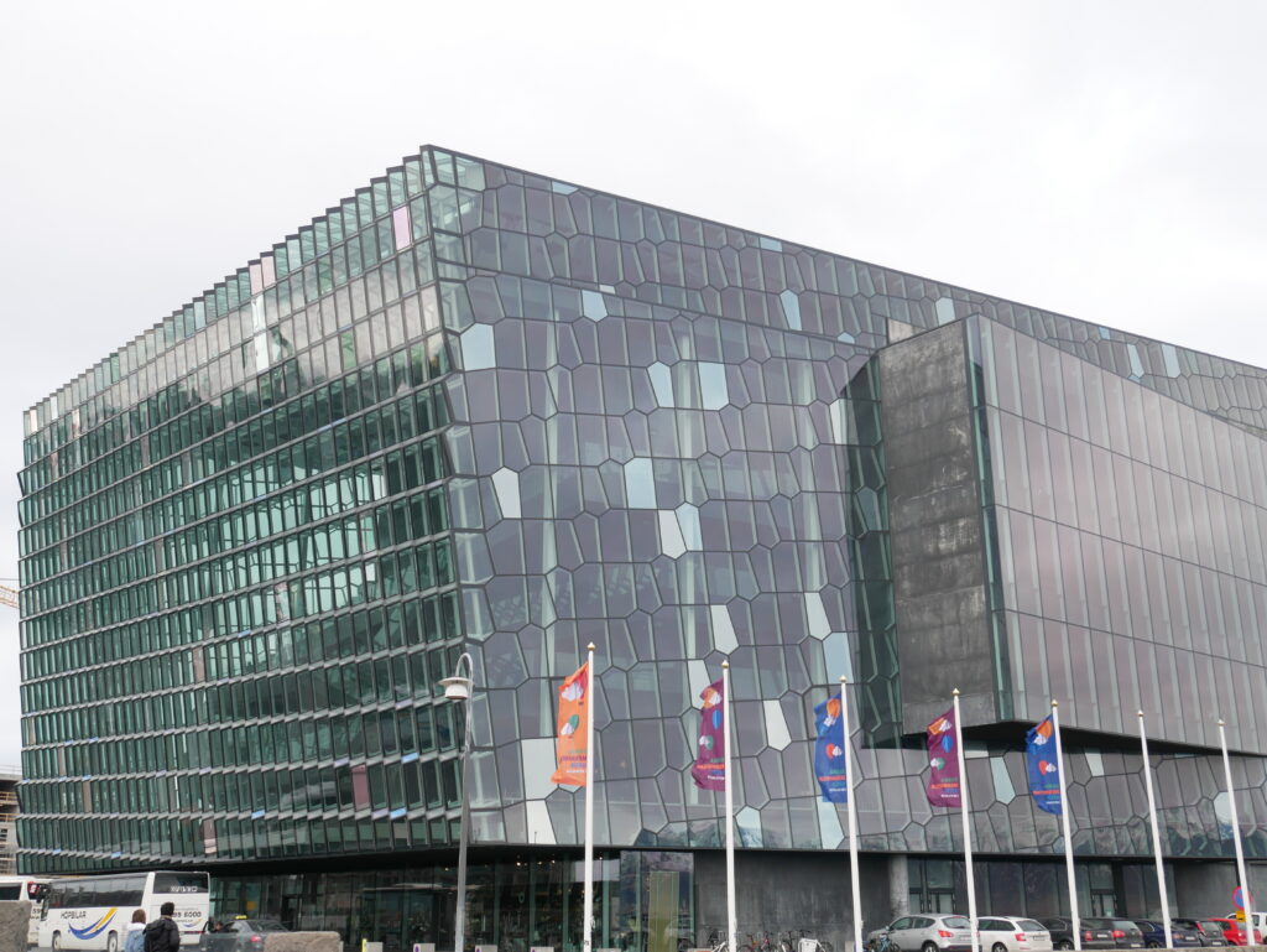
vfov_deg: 39.7
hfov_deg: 51.3
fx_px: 1318
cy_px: 476
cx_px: 634
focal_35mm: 36
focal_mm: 18
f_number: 5.6
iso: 200
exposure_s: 1/200
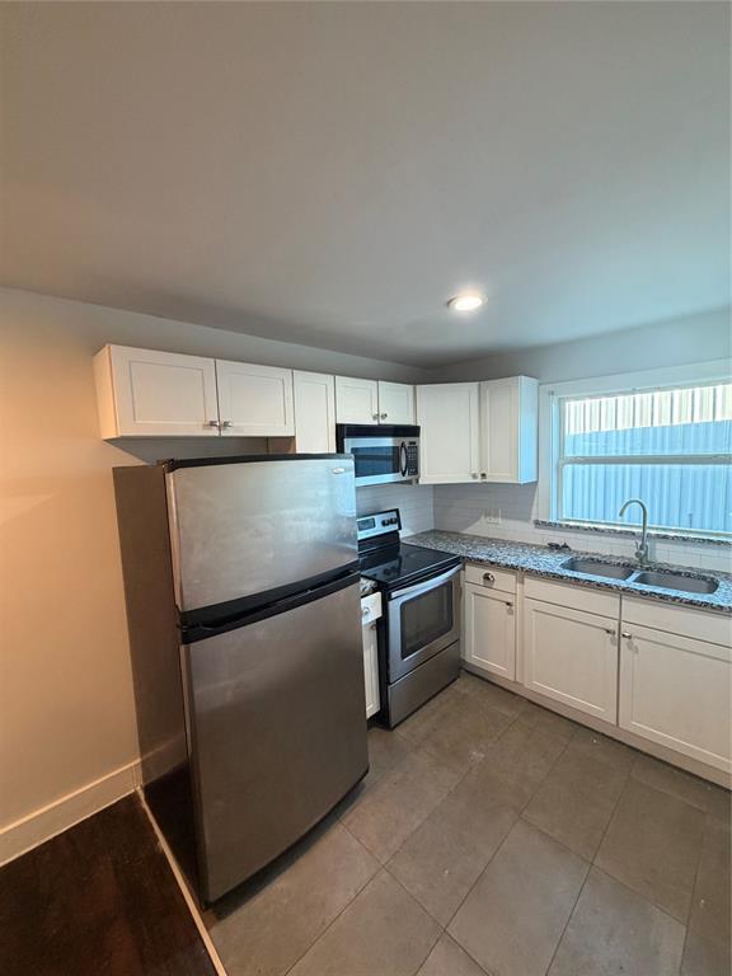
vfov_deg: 102.1
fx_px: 395
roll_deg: +0.7
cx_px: 366
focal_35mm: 14
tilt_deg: -5.9
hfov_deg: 85.7
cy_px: 488
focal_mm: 2.22
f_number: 2.2
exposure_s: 1/60
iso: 250
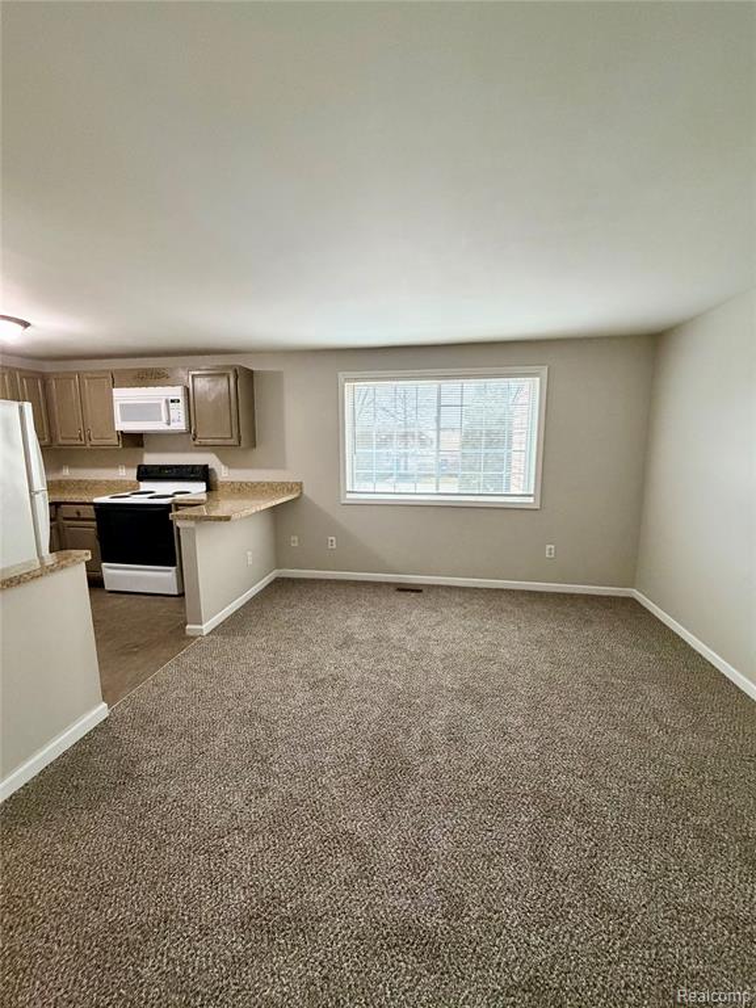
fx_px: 408
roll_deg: +0.8
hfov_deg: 85.7
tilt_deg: -10.3
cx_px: 378
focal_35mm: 14
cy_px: 504
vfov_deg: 102.1
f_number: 2.2
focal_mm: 2.22
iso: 400
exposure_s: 1/60
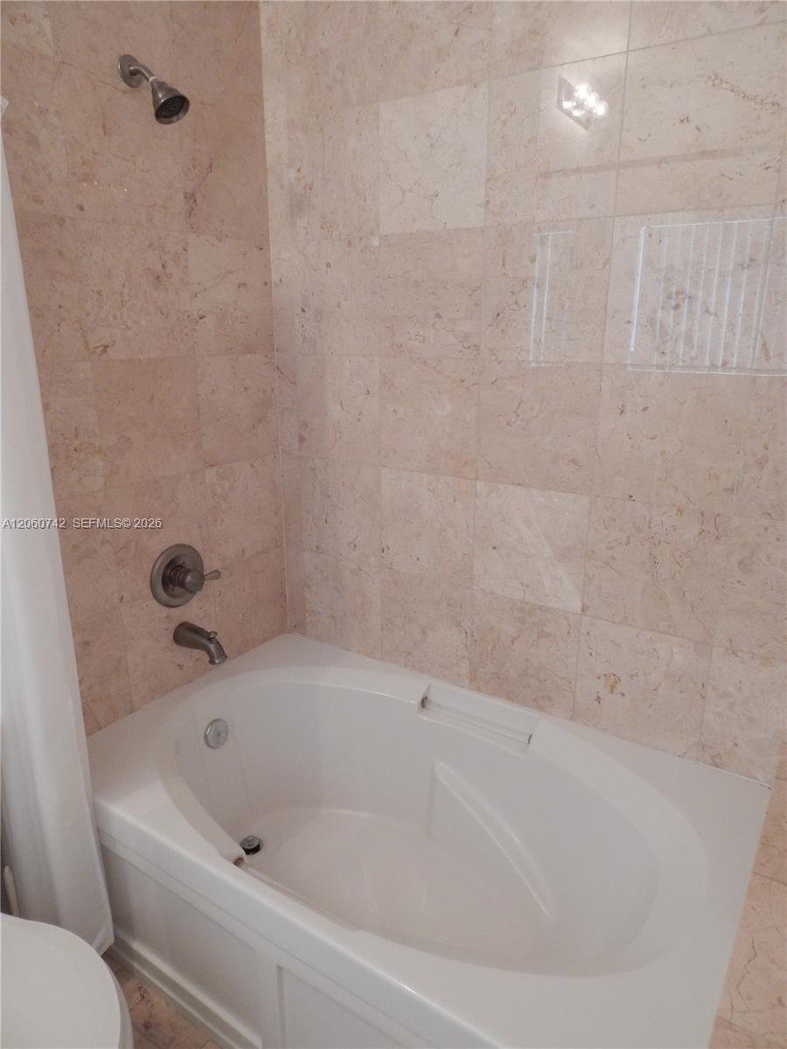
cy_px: 524
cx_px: 394
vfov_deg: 73.9
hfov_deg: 58.9
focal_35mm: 23
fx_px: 697
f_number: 3
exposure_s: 1/30
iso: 360
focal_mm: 4
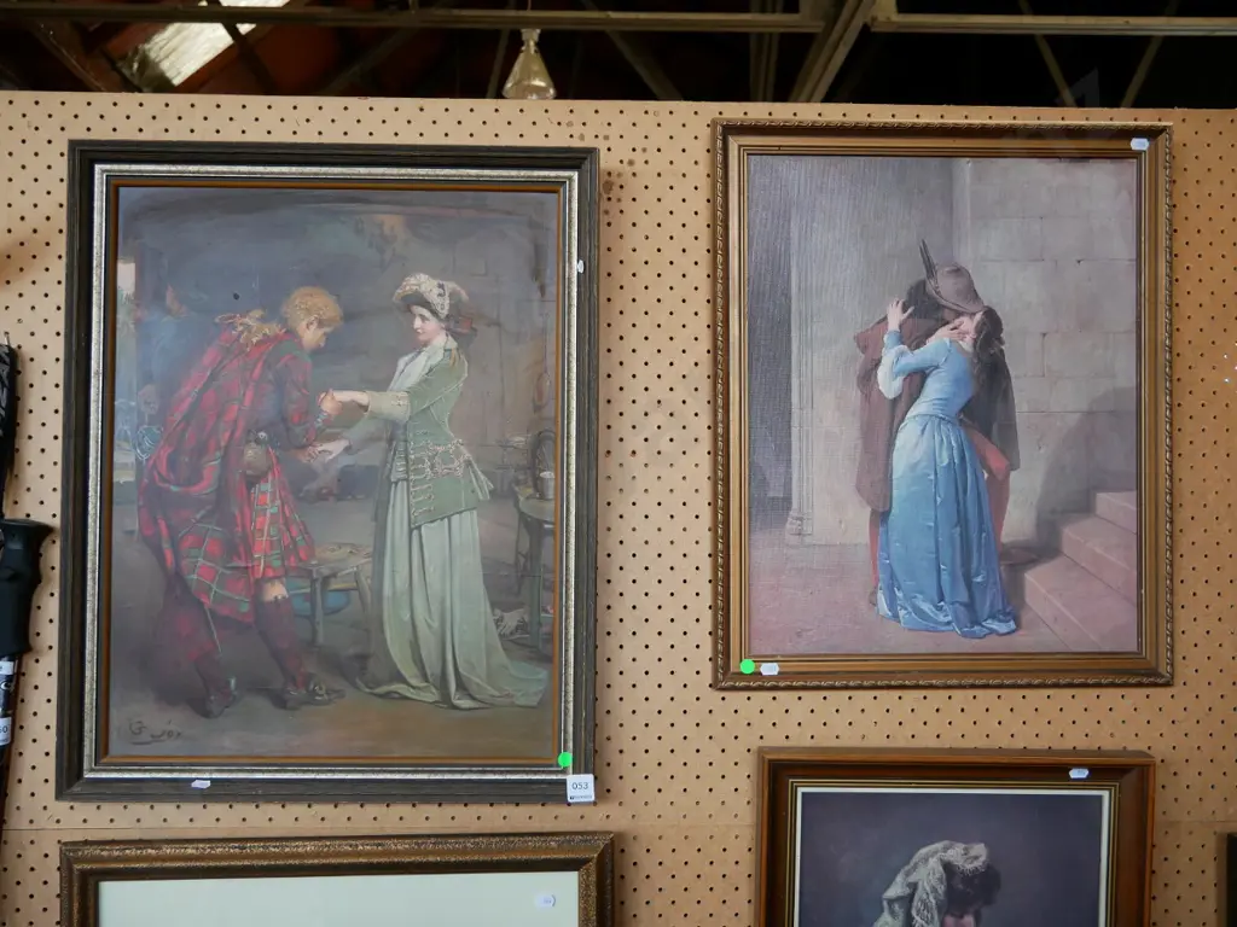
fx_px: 1286
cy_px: 464
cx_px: 618
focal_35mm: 36
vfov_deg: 39.7
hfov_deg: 51.4
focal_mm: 18
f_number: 3.9
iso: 640
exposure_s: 1/60
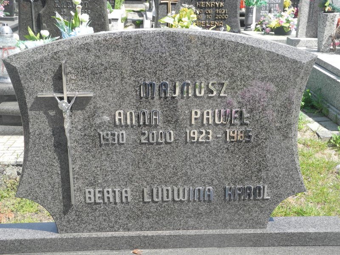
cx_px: 170
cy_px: 128
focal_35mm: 50
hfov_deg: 38.2
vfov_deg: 29.1
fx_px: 491
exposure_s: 1/400
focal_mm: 10.7
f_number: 3.5
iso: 100
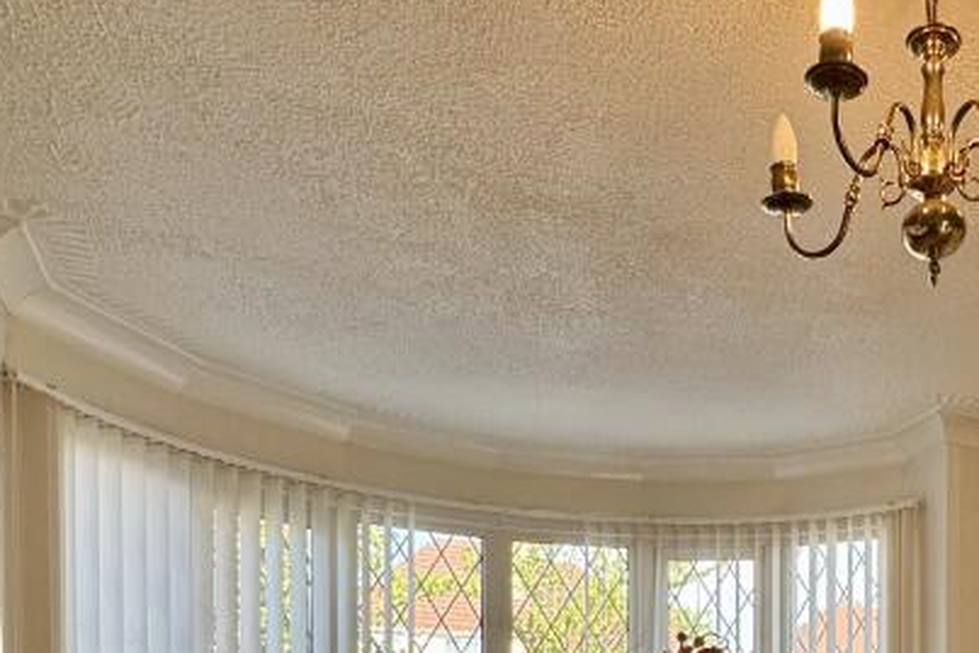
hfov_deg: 47.6
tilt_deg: -1.2
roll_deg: +0.0
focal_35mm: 37
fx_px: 1006
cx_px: 843
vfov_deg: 31.0
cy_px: 762
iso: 40
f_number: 2.2
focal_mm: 2.22
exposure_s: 1/100
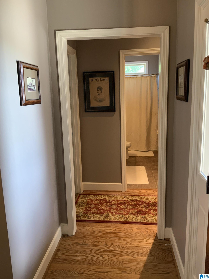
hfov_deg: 46.8
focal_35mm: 30
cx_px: 106
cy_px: 136
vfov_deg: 60.0
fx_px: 242
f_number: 1.8
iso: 125
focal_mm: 3
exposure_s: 1/60
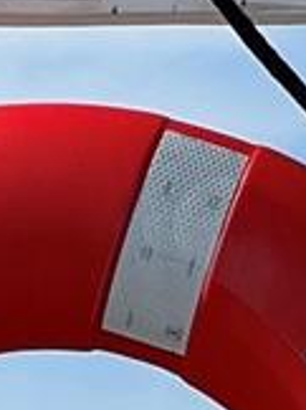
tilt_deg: +1.9
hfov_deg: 2.6
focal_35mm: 572
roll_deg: +0.5
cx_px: -8
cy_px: 936
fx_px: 6760
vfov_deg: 3.4
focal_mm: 9
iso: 32
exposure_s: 1/1143
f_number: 2.8
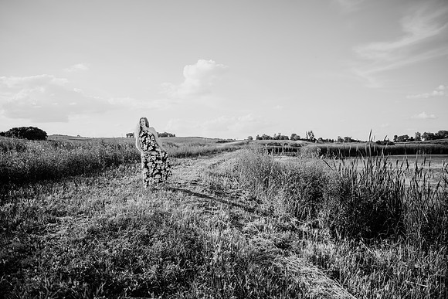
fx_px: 299
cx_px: 224
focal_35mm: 24
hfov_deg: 73.7
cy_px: 150
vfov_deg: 53.2
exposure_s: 1/1600
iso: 100
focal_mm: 24
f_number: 2.2
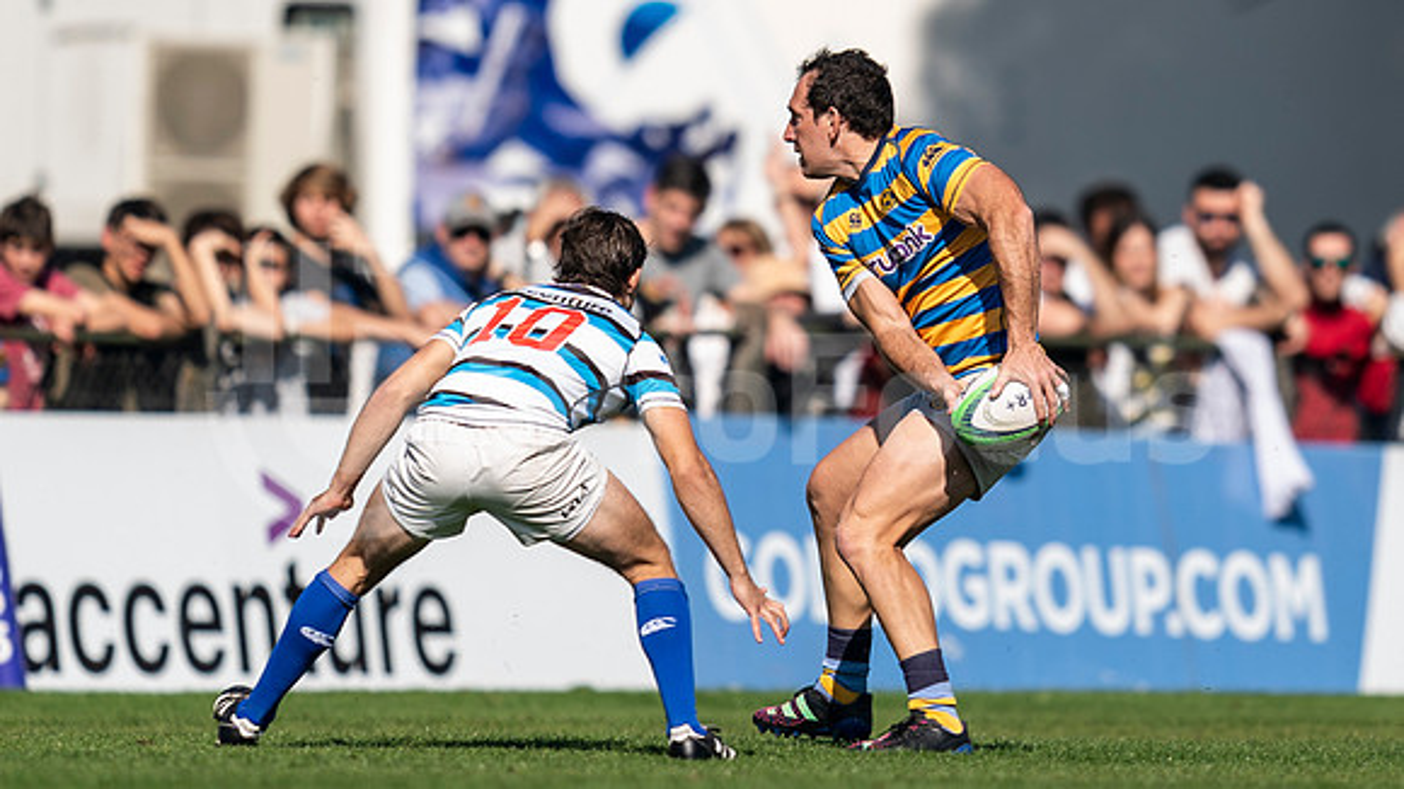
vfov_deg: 1.3
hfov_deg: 2.3
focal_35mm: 954
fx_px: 35522
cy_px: 185
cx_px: 1002
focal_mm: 400
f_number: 2.8
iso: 100
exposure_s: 1/1250
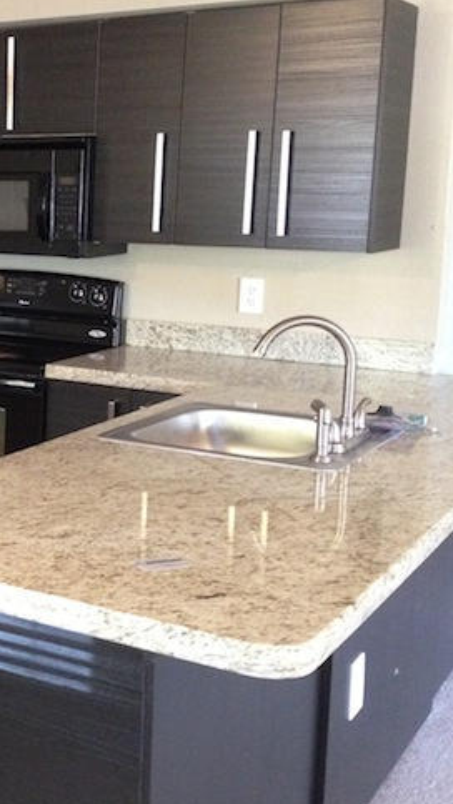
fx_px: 1237
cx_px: -177
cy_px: 354
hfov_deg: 18.8
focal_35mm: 58
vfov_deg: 36.0
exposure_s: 1/15
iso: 400
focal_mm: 4.12
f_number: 2.4
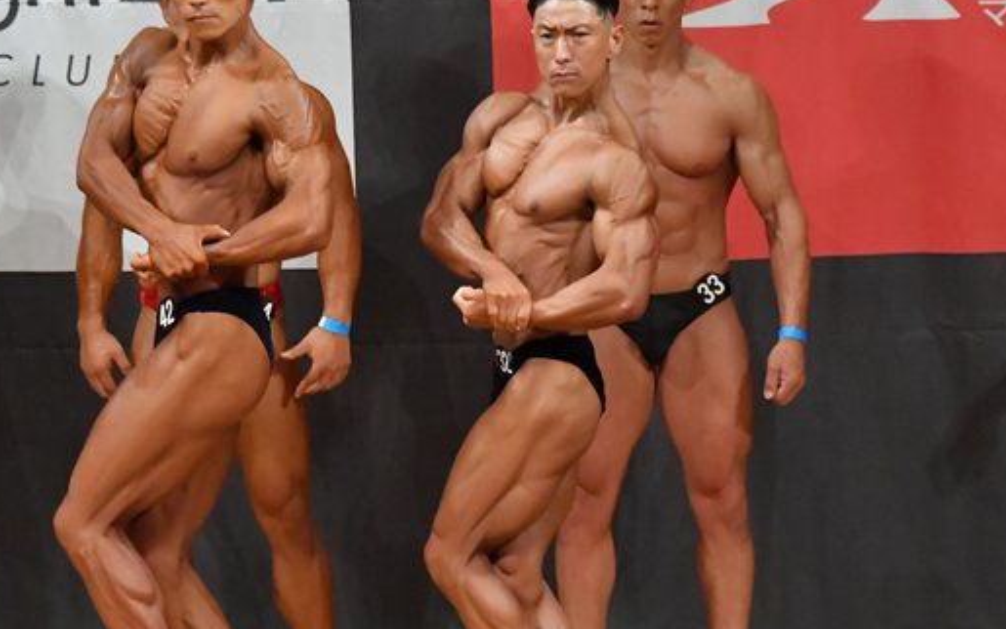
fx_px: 11982
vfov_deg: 3.0
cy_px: 336
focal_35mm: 437
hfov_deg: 4.8
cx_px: 386
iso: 9000
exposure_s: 1/400
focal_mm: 190
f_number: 5.6
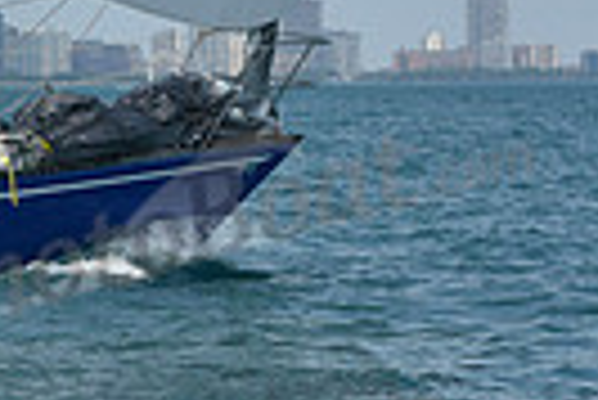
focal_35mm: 349
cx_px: -328
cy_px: 52
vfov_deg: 3.9
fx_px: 5804
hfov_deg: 5.8
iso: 250
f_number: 7.1
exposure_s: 1/1600
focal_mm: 80
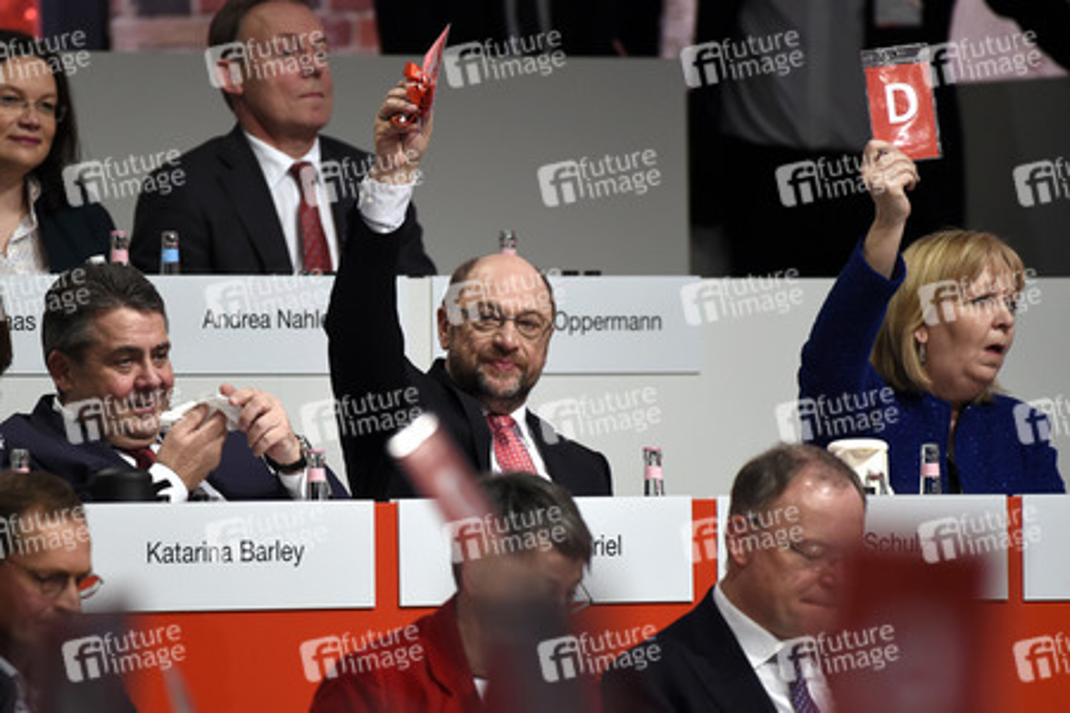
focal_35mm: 500
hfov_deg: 4.1
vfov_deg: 2.7
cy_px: 356
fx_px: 14860
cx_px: 535
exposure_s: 1/250
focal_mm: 500
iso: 2500
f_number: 5.6
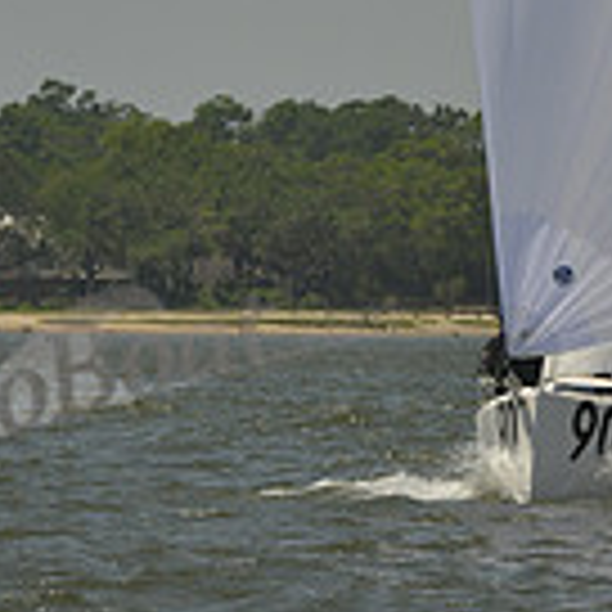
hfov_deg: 2.2
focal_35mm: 800
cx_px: 632
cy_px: -374
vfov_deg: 2.2
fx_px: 16002
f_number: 10
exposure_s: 1/1250
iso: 280
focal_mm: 220
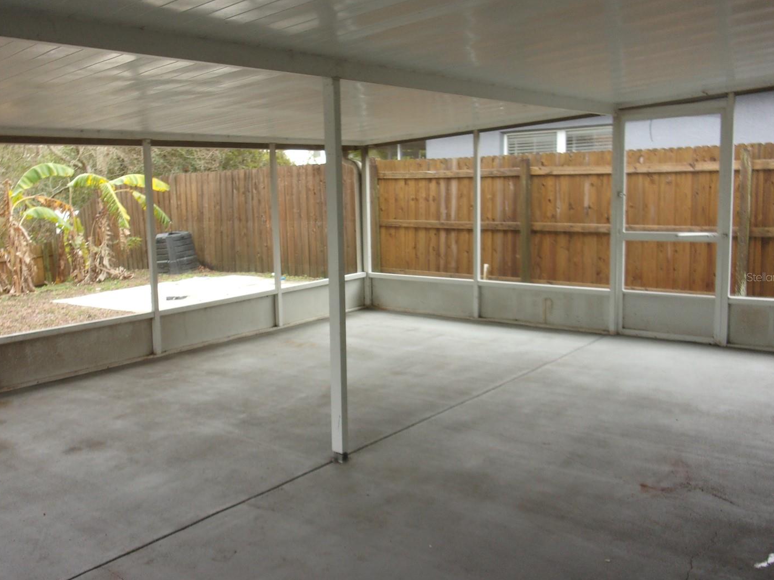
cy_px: 277
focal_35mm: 32
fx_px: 716
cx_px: 357
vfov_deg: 44.1
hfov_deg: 56.7
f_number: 3.9
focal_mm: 5.1
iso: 84
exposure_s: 1/34
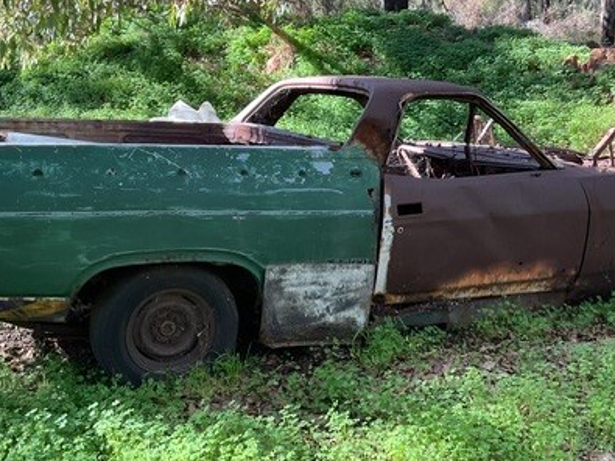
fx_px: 835
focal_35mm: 47
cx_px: 350
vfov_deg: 30.8
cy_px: 257
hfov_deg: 40.4
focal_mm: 3
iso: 32
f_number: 1.8
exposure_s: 1/120
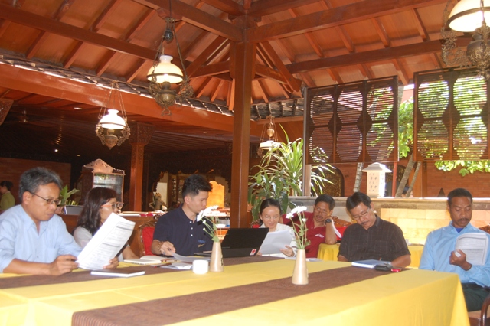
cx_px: 245
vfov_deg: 36.8
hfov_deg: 53.2
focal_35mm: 36
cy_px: 163
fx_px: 490
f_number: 4
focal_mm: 24
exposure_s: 1/60
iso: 400
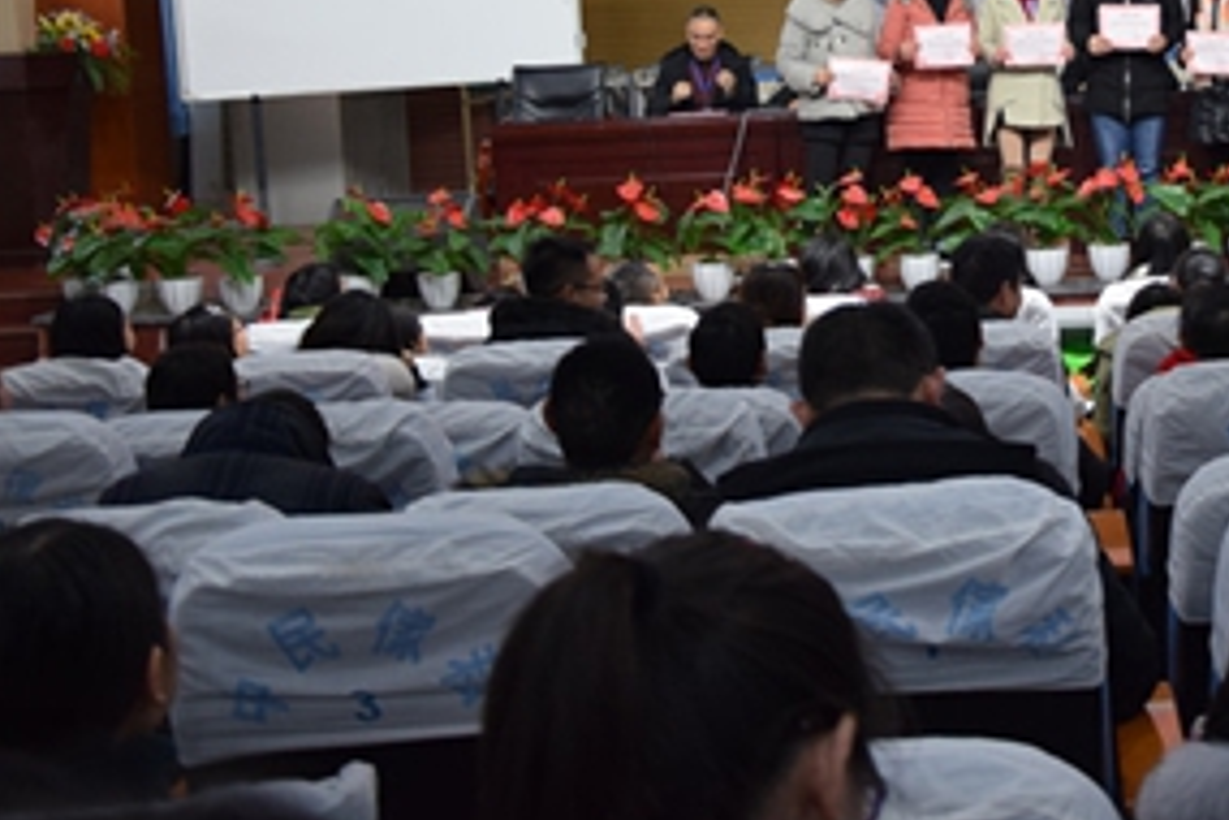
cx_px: 1065
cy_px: 145
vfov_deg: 20.4
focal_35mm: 66
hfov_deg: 29.5
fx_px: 2249
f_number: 4
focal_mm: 25
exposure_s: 1/60
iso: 1100
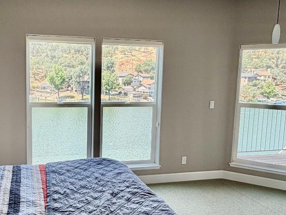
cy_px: 107
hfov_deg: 51.6
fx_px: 289
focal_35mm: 35
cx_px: 93
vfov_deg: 40.7
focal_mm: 2.22
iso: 32
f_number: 2.2
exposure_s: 1/120
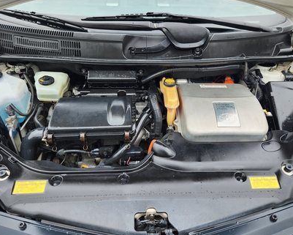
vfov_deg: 51.5
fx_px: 243
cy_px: 112
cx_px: 150
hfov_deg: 62.2
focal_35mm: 28
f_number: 1.8
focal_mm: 5.4
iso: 20
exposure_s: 1/198
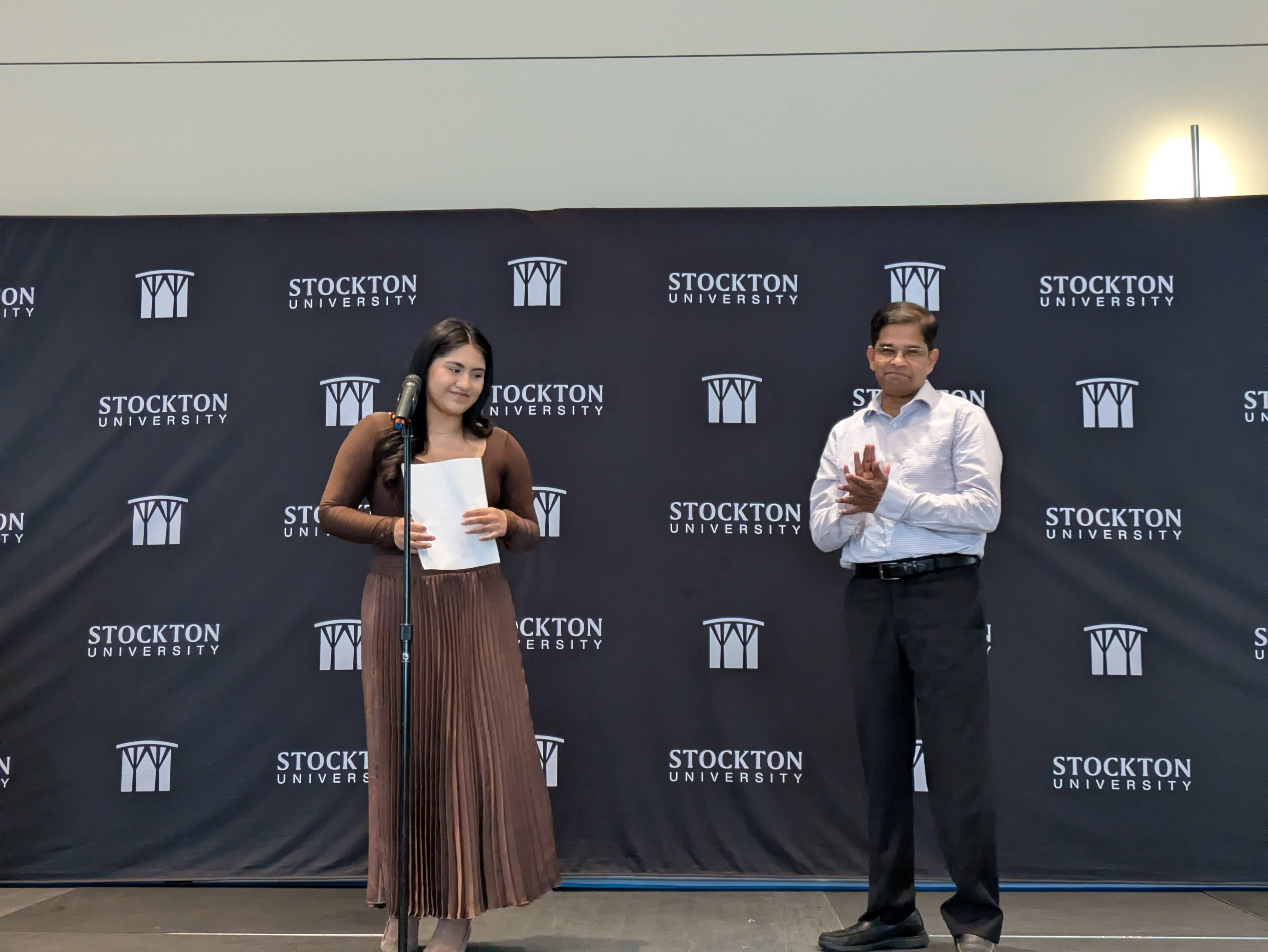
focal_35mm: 51
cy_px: 476
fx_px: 1869
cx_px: 634
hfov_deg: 37.5
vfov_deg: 28.6
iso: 388
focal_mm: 5.43
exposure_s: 1/120
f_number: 1.89
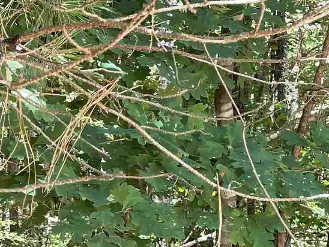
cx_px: -16
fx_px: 988
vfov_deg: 13.9
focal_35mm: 104
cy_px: 272
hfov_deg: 18.3
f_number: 1.6
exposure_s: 1/121
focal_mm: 4.2
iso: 80
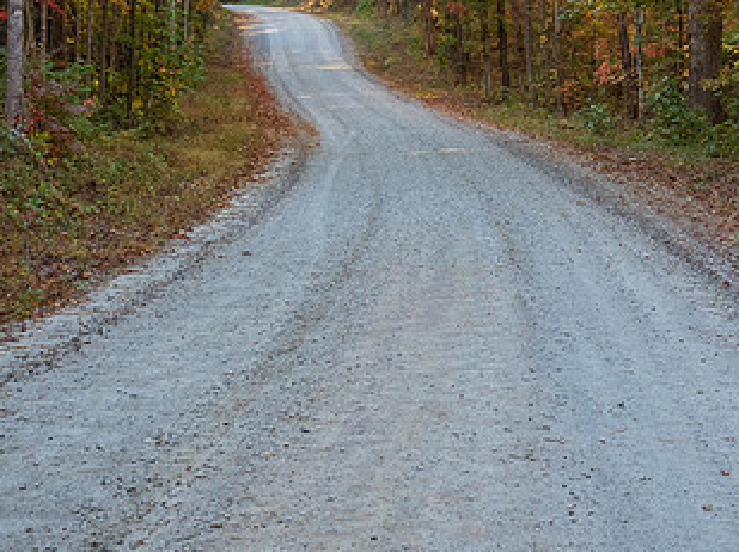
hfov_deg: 18.1
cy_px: 149
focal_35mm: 109
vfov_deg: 13.5
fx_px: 2324
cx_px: 416
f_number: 6.3
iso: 640
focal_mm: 29
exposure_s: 1/80
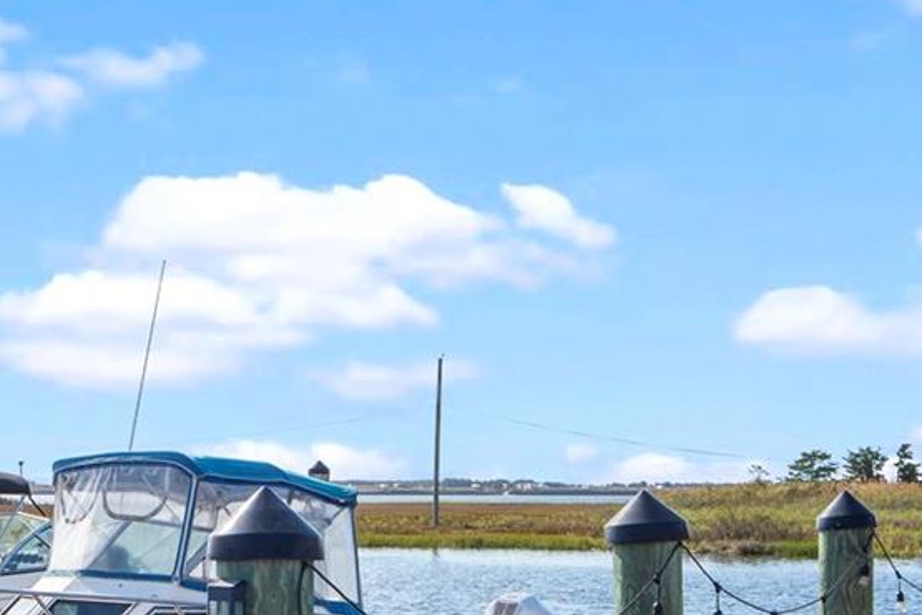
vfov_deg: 22.5
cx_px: 307
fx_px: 1511
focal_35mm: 59
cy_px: 528
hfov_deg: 33.6
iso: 50
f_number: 5.6
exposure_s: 1/200
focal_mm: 16
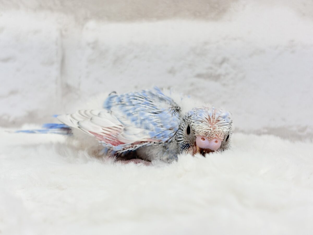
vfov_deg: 28.0
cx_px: 156
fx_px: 470
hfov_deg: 36.8
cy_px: 118
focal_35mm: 52
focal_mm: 5.96
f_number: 1.6
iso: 80
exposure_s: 1/100
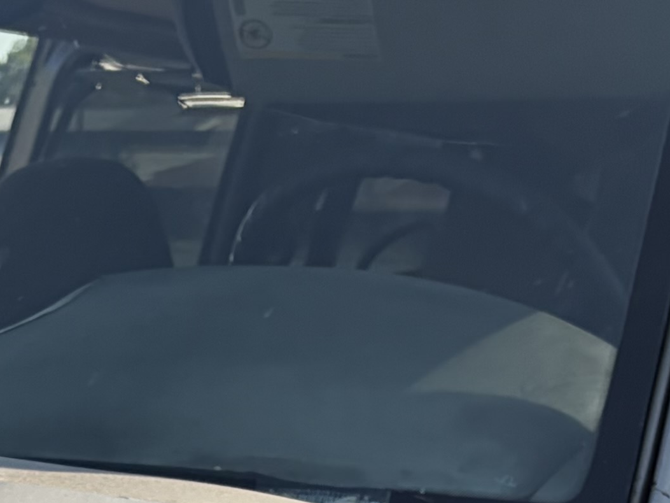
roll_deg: -1.1
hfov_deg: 13.7
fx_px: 2729
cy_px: 1007
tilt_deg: -15.5
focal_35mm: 141
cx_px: -67
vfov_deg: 9.8
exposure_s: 1/2747
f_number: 1.6
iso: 64
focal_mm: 5.96
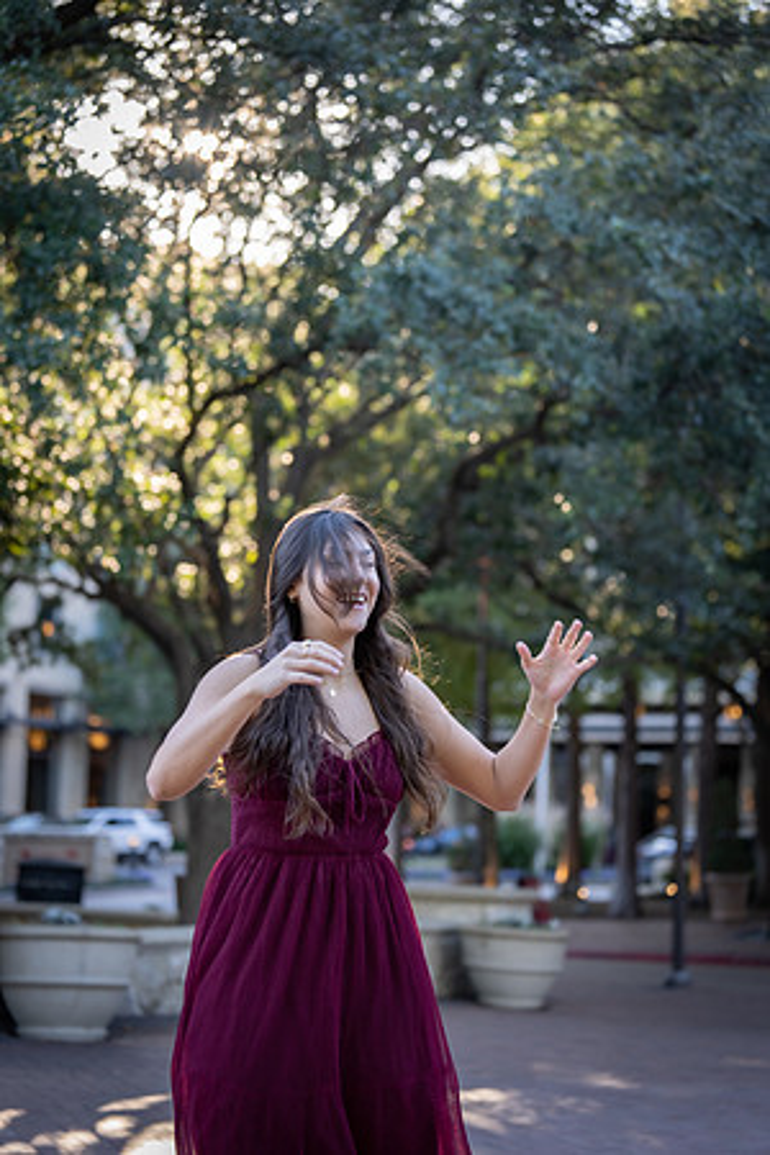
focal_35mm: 70
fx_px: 2246
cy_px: 578
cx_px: 385
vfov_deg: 28.8
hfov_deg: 19.5
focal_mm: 70
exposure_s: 1/320
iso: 320
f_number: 2.8
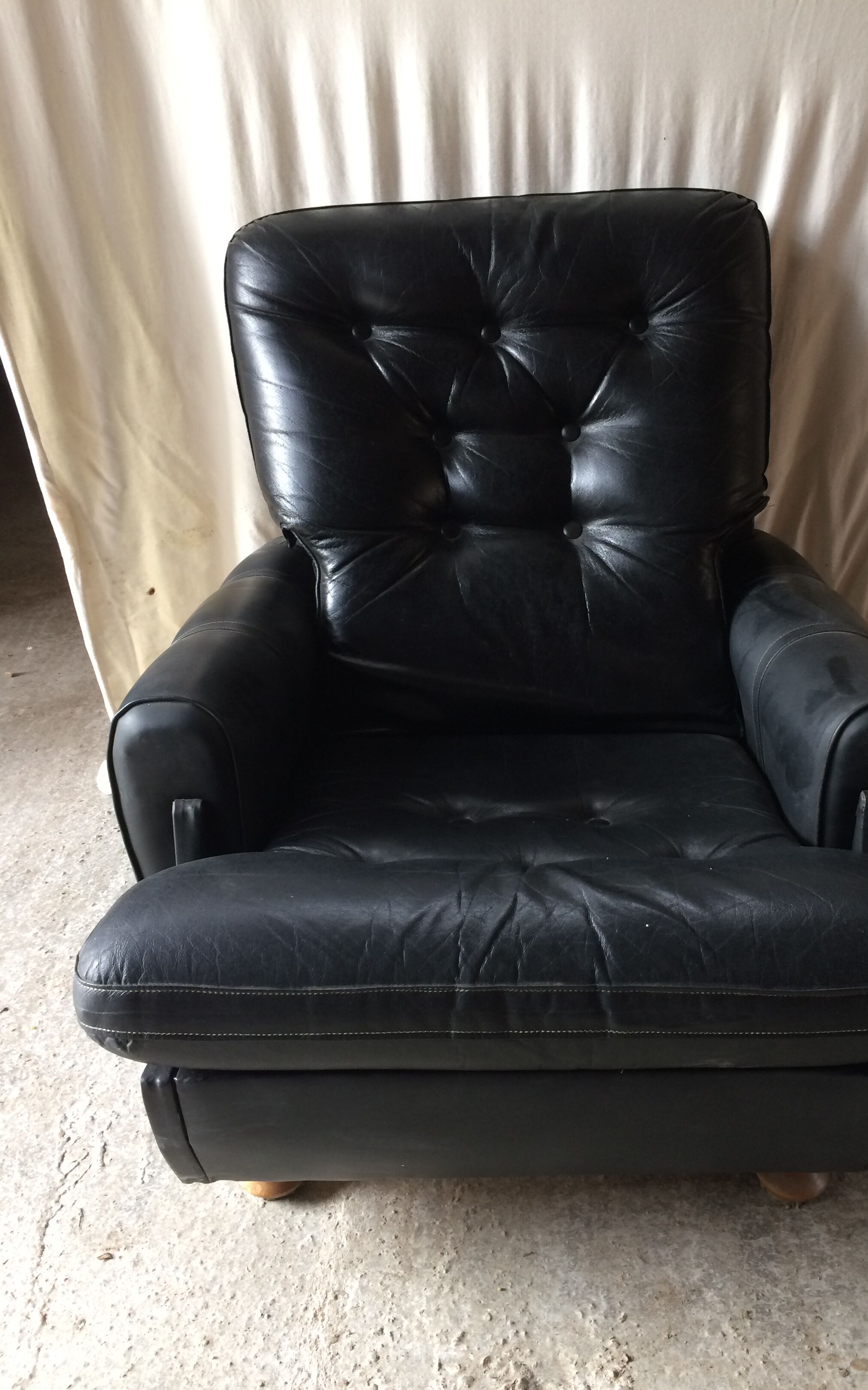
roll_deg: -1.0
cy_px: 692
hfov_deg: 40.5
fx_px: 1173
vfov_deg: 61.2
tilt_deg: -27.1
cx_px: 511
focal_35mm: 31
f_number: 2.2
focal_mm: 4.15
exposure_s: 1/33
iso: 100
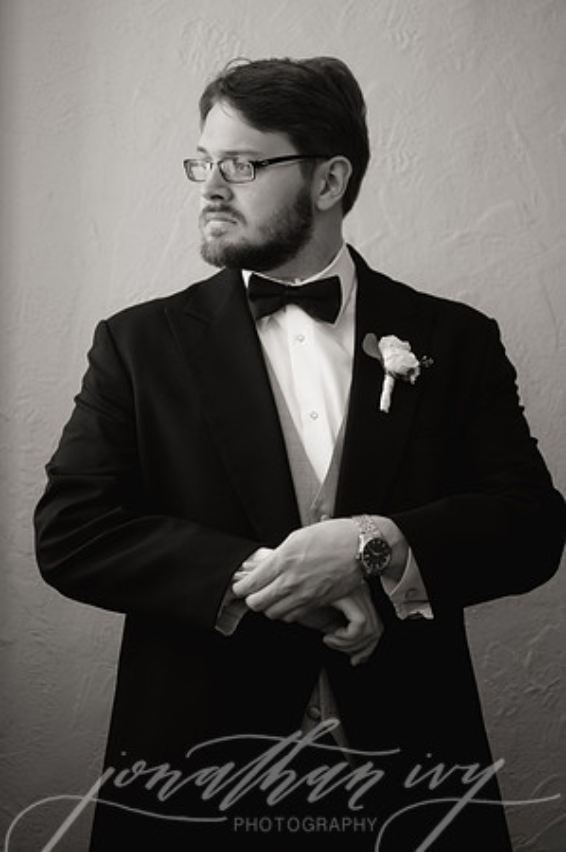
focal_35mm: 70
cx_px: 283
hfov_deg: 19.4
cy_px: 426
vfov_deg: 28.9
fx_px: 1655
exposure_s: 1/160
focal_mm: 70
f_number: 2.8
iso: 2500
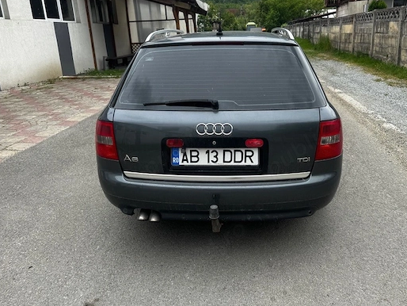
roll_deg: +2.3
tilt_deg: -17.9
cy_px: 141
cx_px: 226
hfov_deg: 63.3
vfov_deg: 49.7
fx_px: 329
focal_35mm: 28
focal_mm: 6.76
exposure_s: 1/1366
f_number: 1.78
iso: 80
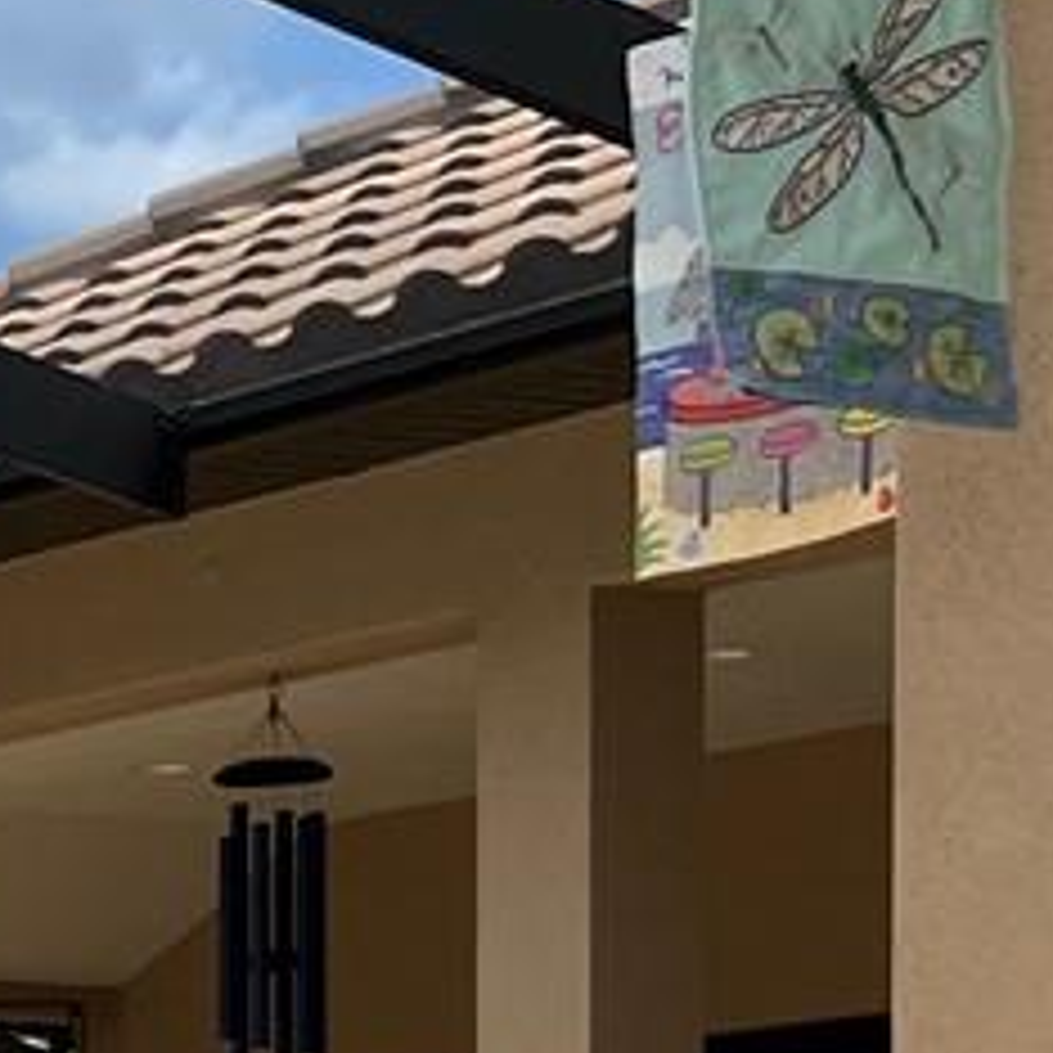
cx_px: -2007
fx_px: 5403
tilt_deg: -0.4
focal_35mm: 157
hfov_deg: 9.1
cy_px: 1629
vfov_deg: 10.7
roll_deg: +0.4
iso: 50
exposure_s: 1/3356
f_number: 1.5
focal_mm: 5.7
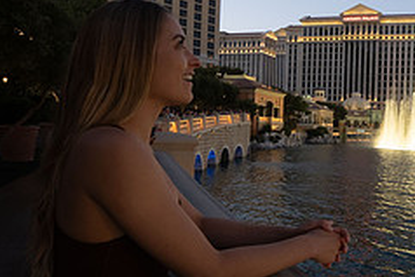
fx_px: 450
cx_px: 378
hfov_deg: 44.7
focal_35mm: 39
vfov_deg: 34.3
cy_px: 140
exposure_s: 1/60
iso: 2500
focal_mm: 16
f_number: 7.1
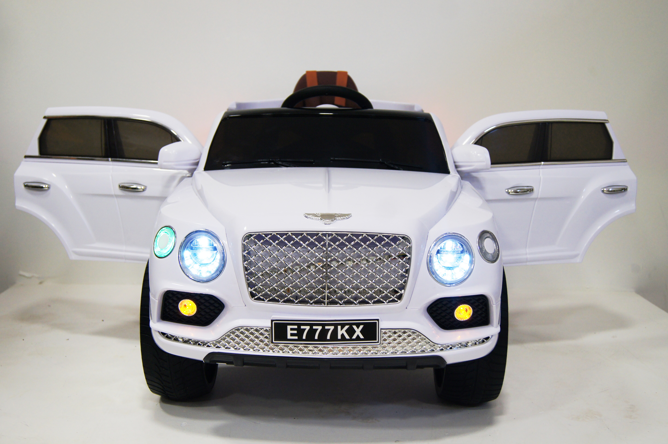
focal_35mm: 45
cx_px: 334
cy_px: 222
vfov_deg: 29.8
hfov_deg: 43.6
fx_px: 834
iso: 400
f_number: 4.5
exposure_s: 1/50
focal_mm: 30
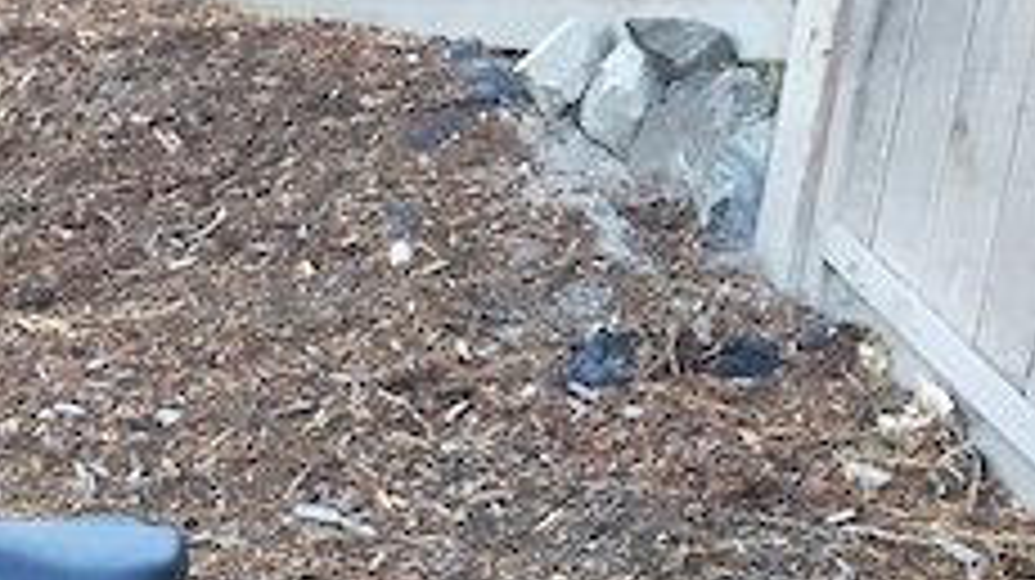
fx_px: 3017
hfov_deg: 16.7
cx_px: -729
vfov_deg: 10.0
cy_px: 1263
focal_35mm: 110
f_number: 2.2
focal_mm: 4.15
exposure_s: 1/30
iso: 25
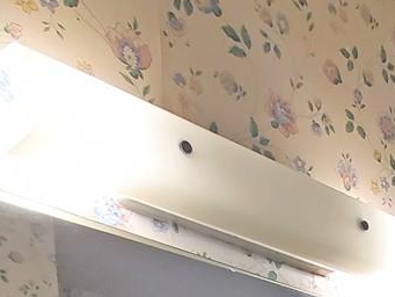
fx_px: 696
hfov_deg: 25.0
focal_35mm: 61
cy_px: 604
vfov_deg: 17.1
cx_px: 577
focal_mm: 1.8
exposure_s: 1/60
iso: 400
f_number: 2.2
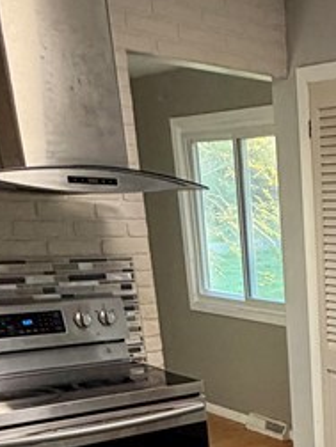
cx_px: 457
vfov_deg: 29.9
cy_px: 506
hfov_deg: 22.5
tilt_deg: -21.4
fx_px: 738
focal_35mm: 57
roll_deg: -1.5
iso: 320
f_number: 2.2
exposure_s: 1/60
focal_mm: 2.22
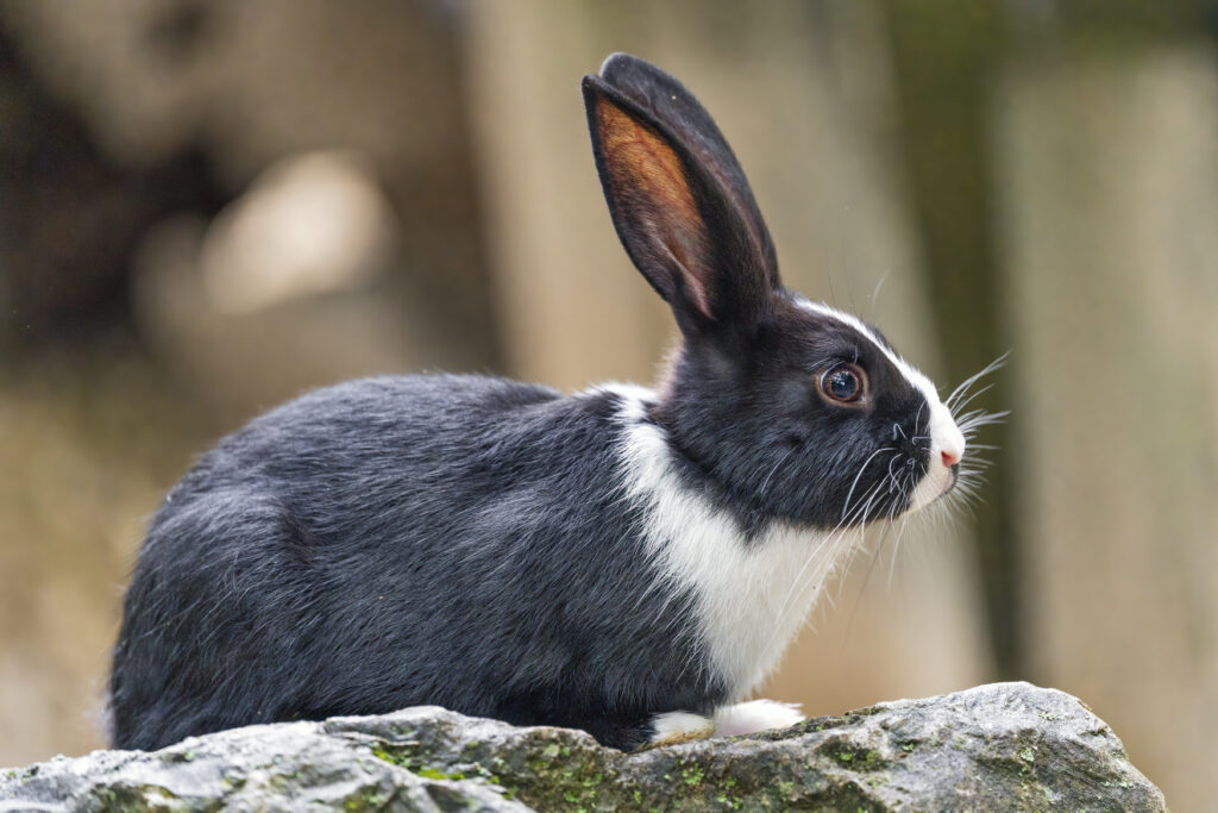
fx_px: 10827
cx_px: 609
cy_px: 406
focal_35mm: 320
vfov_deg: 4.3
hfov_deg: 6.4
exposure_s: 1/320
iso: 5000
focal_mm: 320
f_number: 4
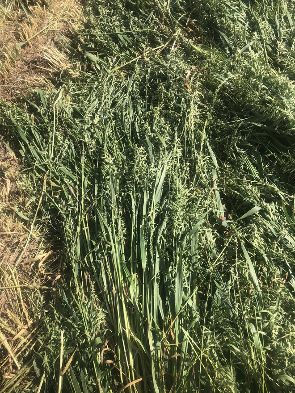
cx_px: 148
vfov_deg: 63.4
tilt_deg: -61.0
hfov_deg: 49.7
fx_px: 318
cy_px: 196
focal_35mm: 28
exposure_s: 1/1043
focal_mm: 3.99
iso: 20
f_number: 1.8
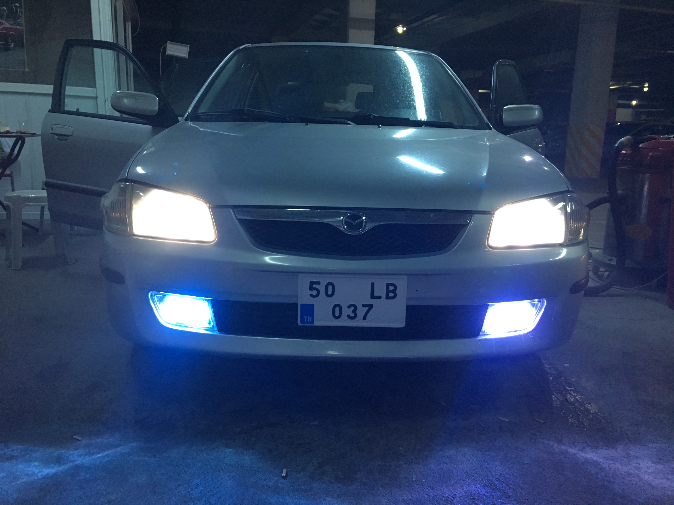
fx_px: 565
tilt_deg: -10.8
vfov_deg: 48.2
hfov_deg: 61.7
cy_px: 252
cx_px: 337
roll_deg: -1.1
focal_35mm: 29
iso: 200
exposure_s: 1/33
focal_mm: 4.15
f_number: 2.2
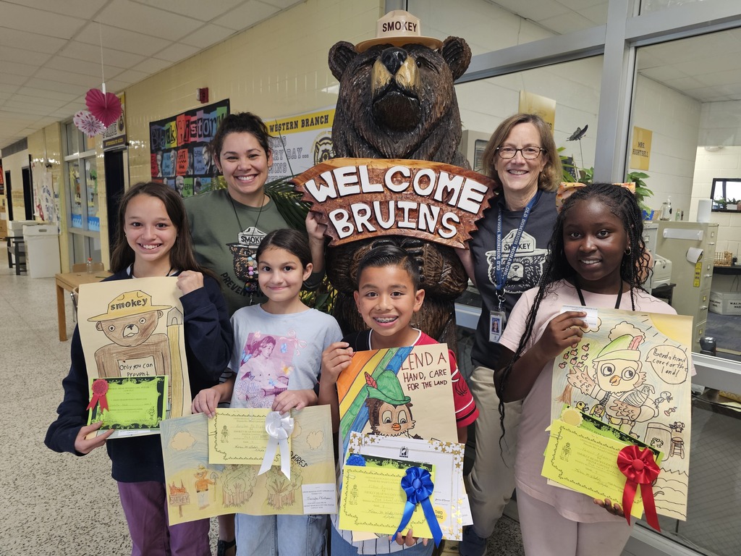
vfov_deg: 58.9
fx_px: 492
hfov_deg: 73.9
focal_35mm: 23
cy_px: 278
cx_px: 370
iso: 320
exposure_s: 1/120
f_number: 1.7
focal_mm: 6.3
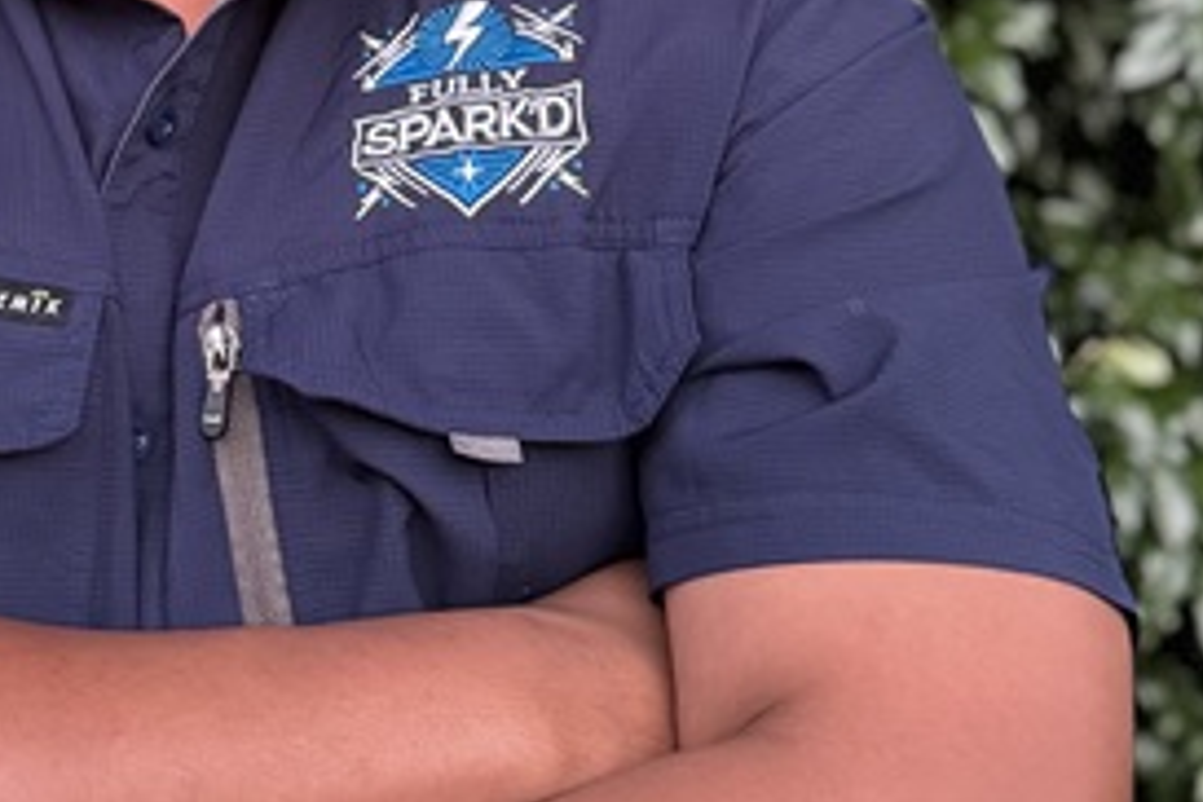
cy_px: 238
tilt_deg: +2.0
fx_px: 2038
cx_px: 216
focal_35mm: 61
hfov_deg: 31.9
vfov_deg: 22.1
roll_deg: +0.3
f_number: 1.78
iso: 800
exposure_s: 1/57
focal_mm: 6.76
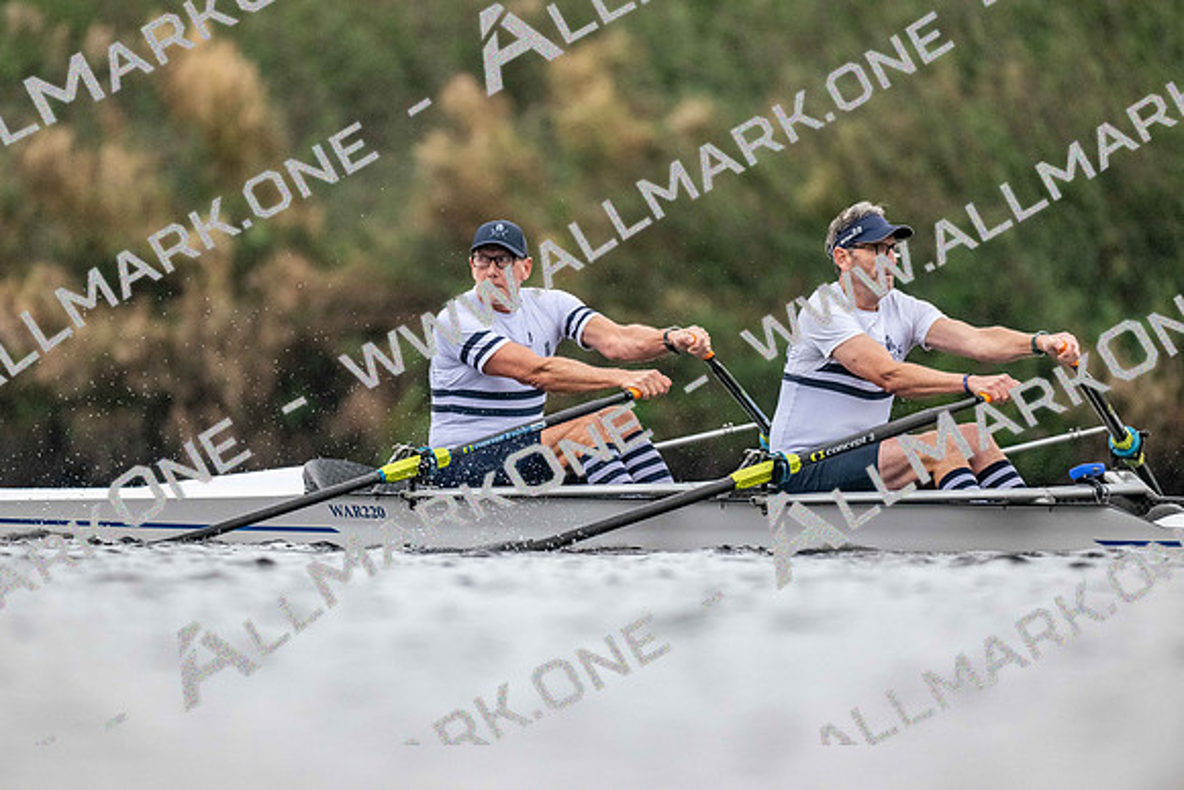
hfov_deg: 3.4
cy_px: 395
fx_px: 19737
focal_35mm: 600
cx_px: 592
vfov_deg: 2.3
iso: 4000
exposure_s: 1/2500
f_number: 4
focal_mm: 600
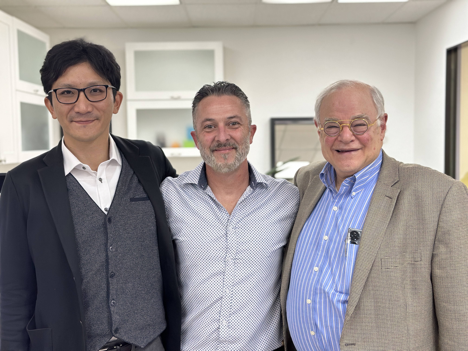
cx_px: 234
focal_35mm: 48
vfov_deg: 30.3
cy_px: 176
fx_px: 649
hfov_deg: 39.7
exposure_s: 1/120
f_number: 1.78
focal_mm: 6.86
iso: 200
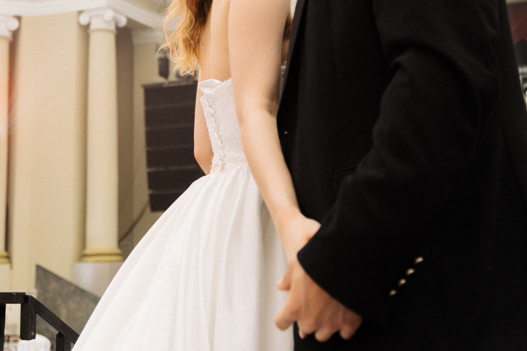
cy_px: 60
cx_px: 232
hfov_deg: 36.8
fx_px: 791
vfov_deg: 24.6
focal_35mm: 54
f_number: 2.8
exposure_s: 1/320
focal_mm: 28
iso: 250
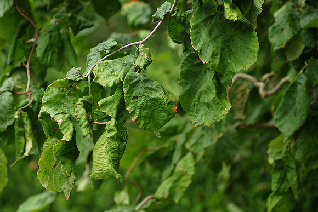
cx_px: 159
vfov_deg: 12.2
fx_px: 994
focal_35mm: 112
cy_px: 106
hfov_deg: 18.2
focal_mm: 75
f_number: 4
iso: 400
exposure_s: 1/400
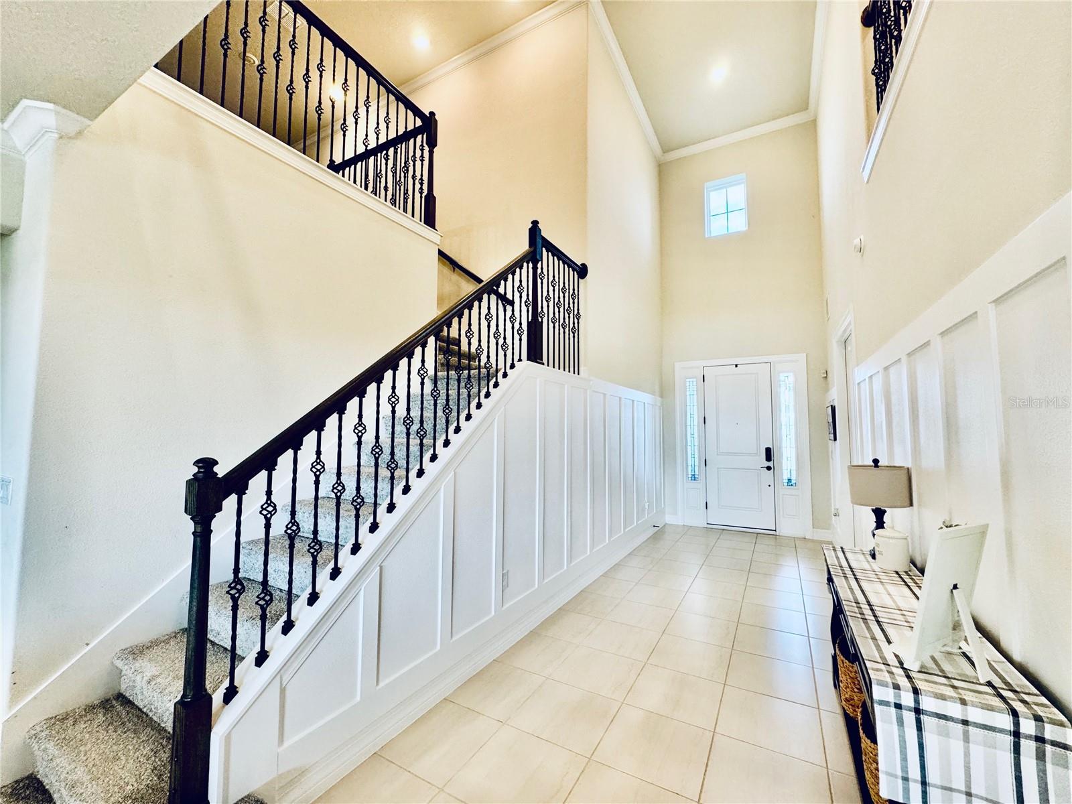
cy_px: 402
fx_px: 434
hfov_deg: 102.1
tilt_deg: +3.6
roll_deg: -0.2
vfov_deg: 85.7
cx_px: 536
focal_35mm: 14
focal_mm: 2.22
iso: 200
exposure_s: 1/120
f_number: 2.2
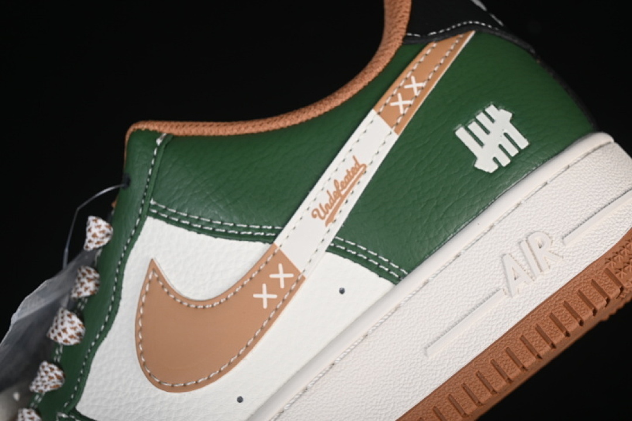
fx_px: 1317
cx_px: 316
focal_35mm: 75
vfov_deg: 18.2
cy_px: 210
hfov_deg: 27.0
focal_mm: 50
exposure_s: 1/160
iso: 160
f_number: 7.1
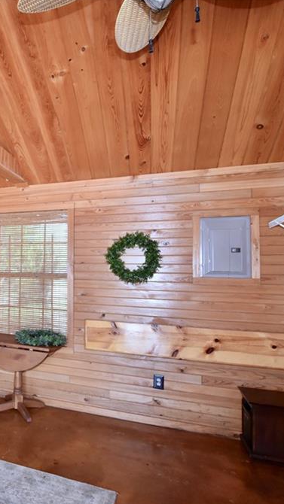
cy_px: 254
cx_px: -6
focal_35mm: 24
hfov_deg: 41.0
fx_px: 321
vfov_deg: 76.3
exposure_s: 1/100
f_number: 5
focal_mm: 10
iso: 800
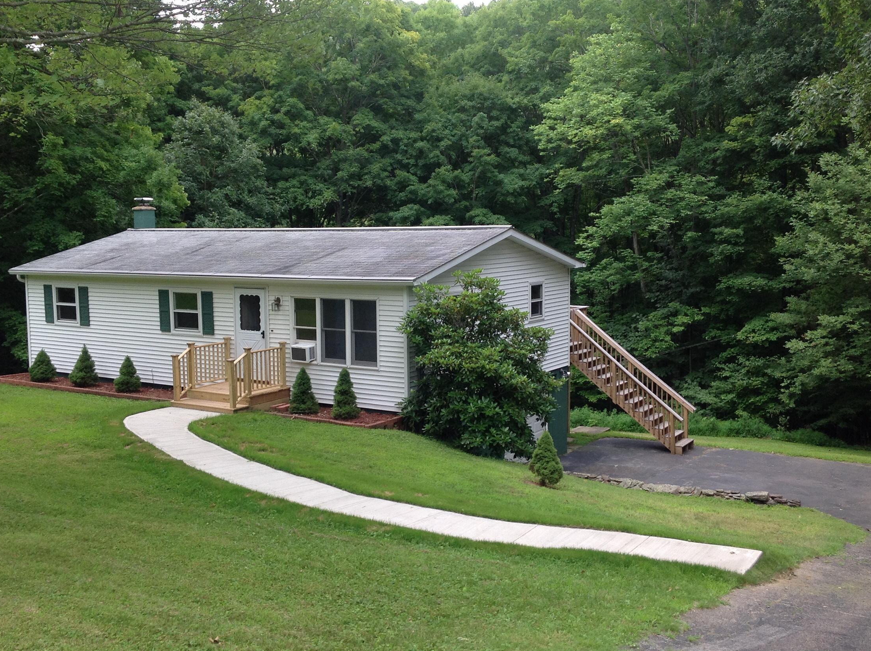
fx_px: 1030
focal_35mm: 41
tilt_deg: -6.3
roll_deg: +0.6
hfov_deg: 45.8
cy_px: 331
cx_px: 425
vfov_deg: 35.0
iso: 50
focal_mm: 4.28
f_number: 2.4
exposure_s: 1/151
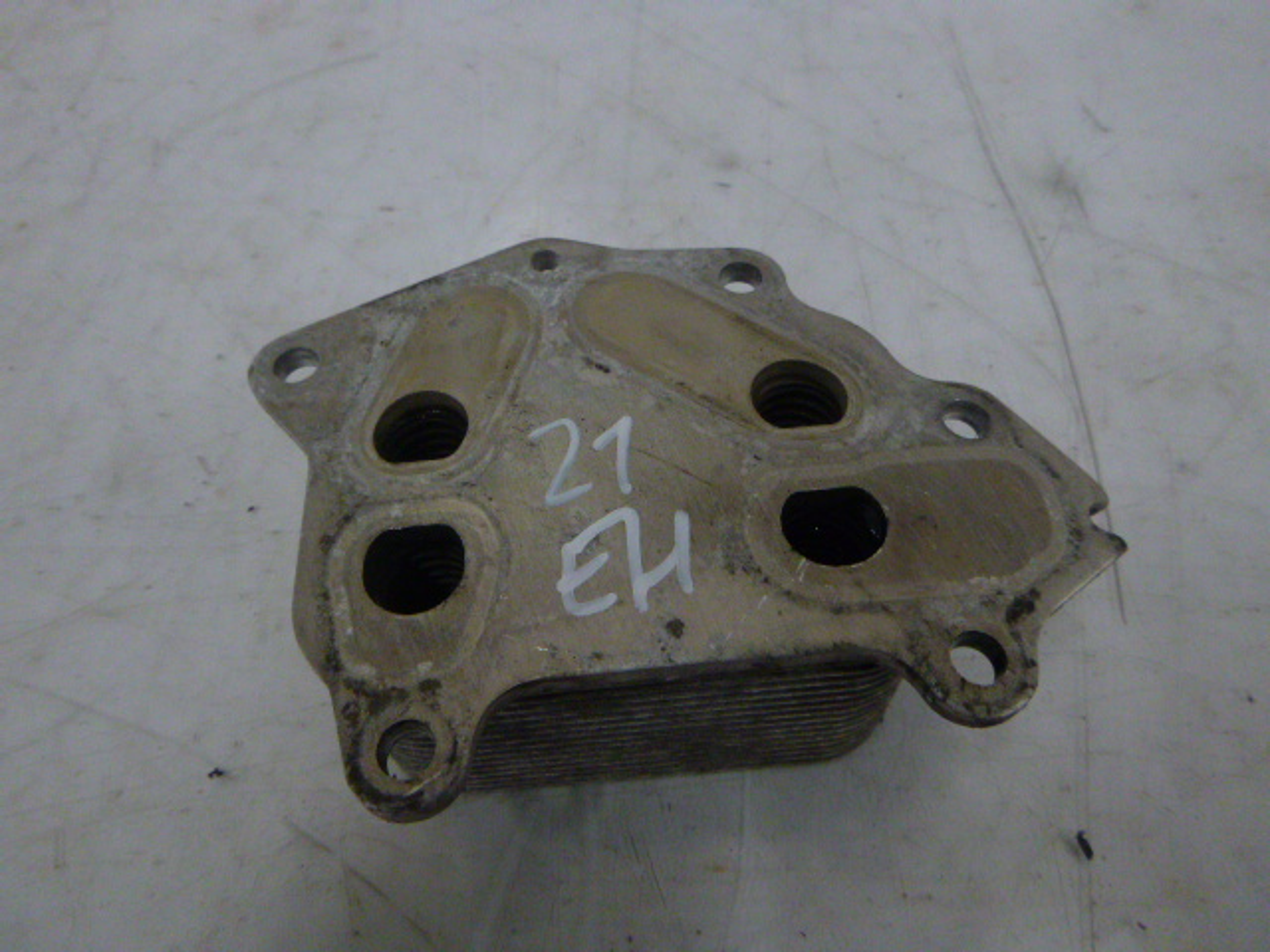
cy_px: 476
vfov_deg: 54.9
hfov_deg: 69.4
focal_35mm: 25
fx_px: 917
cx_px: 635
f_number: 3.9
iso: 400
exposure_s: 1/30
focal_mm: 4.5
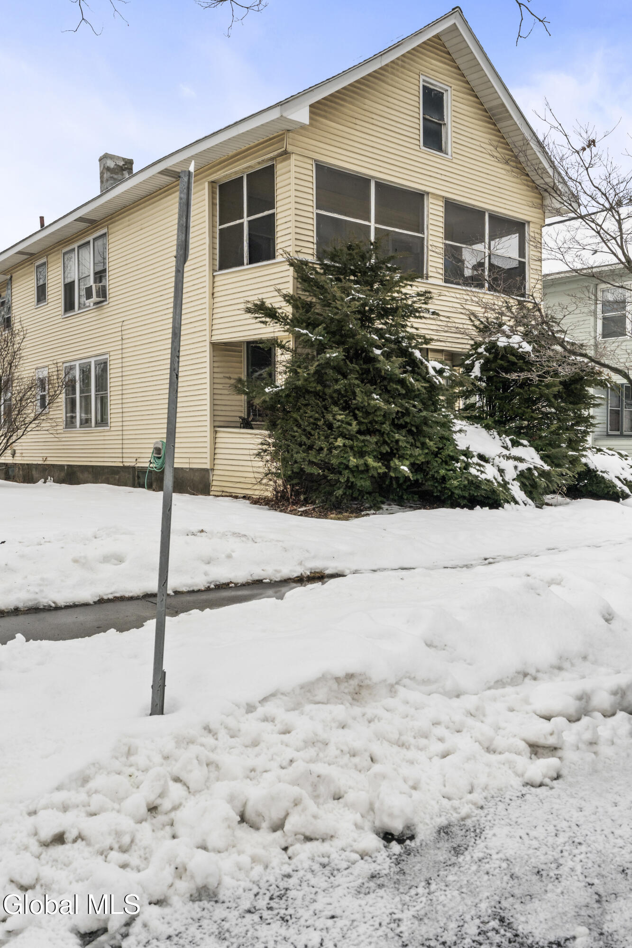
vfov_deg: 63.7
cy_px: 474
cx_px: 316
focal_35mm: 29
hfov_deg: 45.0
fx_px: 764
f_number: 8
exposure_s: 1/640
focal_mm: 29
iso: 400
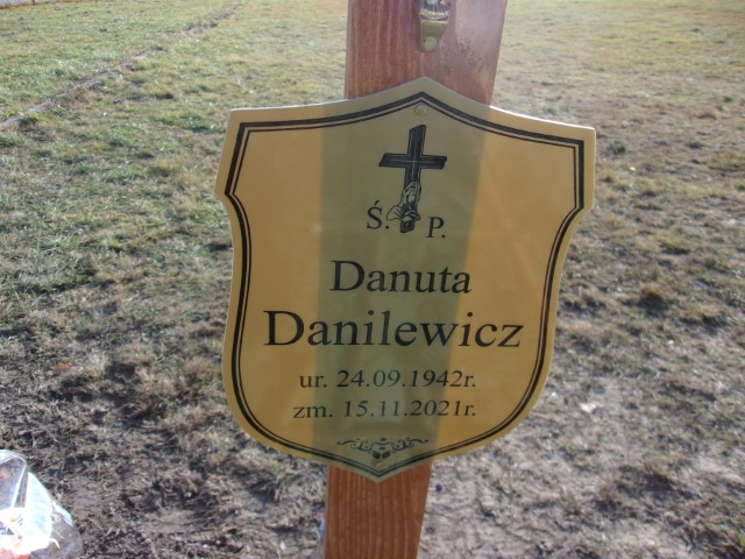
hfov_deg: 65.3
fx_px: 581
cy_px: 280
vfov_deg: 51.4
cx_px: 372
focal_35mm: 27
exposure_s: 1/400
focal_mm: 4.9
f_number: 3
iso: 80
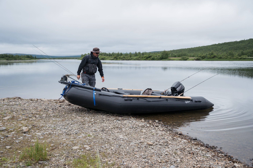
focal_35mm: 34
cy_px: 84
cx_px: 126
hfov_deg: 56.5
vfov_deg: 39.4
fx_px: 235
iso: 100
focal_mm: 33.5
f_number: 4
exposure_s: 1/500
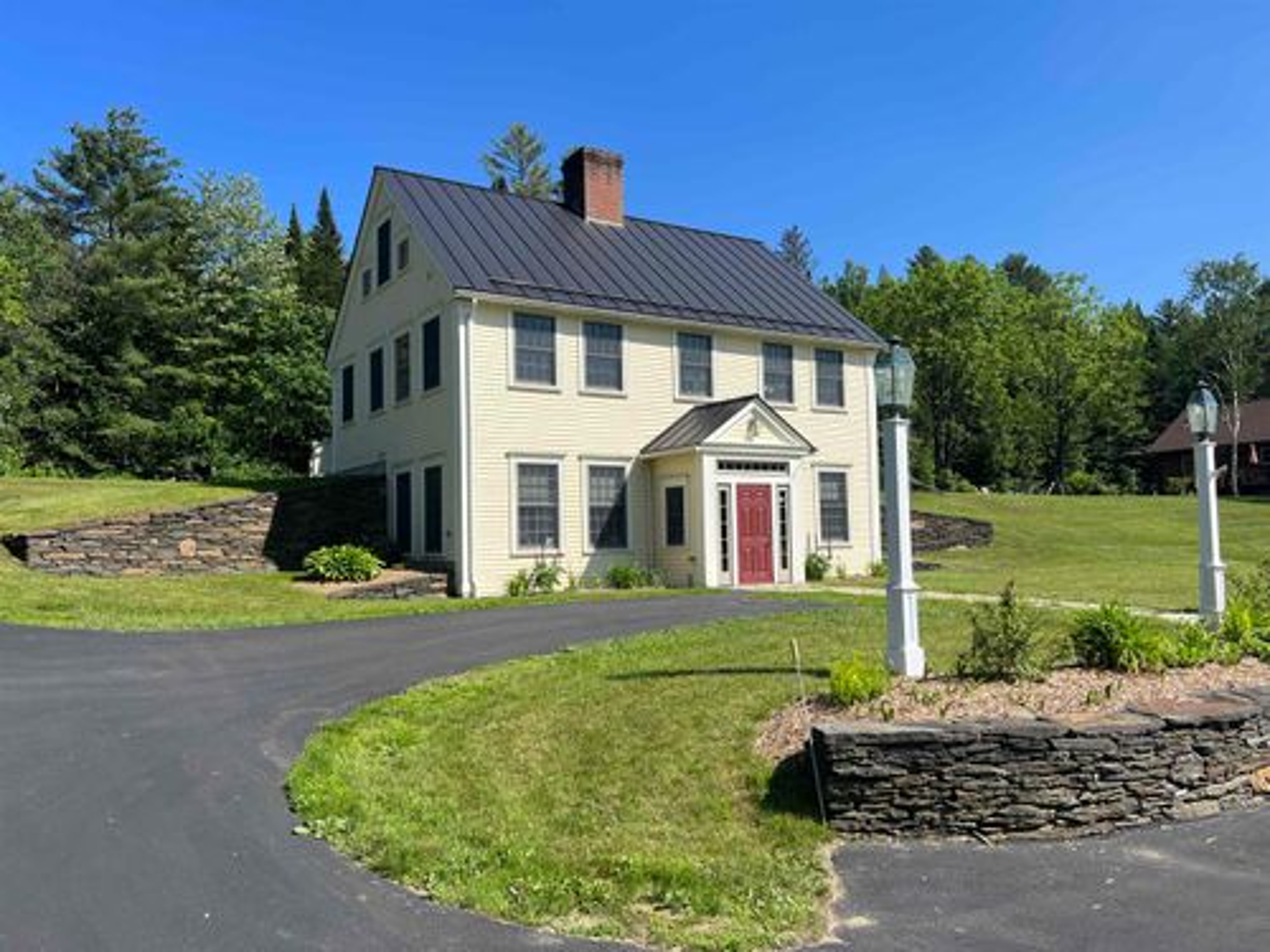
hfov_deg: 67.3
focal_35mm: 26
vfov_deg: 53.1
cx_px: 635
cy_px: 476
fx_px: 954
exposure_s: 1/3571
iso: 50
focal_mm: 5.7
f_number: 1.5
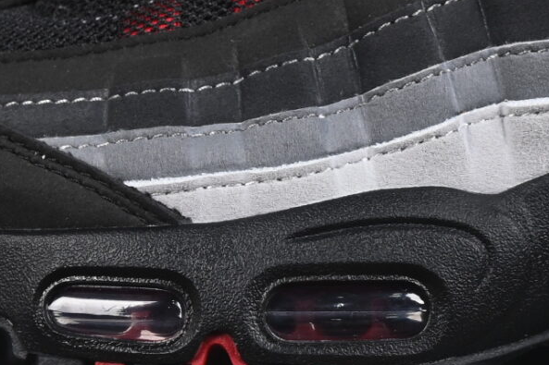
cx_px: 530
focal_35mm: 324
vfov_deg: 4.2
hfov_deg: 6.3
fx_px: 4939
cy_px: -85
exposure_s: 1/60
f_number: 6.3
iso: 160
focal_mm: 50
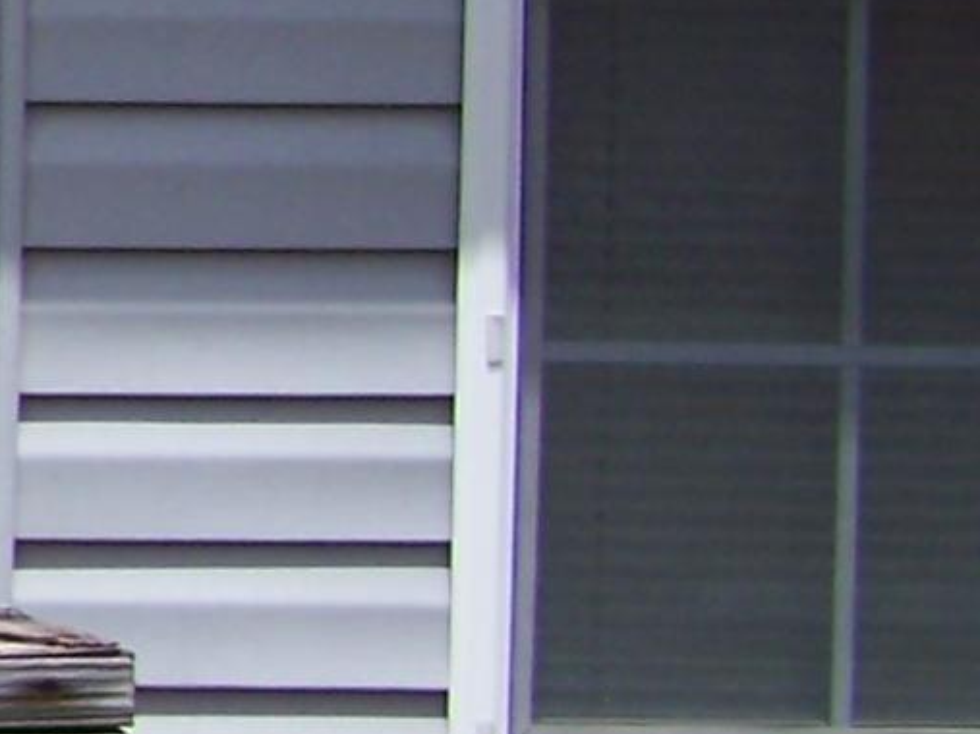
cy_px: -309
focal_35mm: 225
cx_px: -1713
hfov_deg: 7.9
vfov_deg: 6.5
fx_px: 6368
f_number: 4
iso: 64
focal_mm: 6.3
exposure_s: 1/500
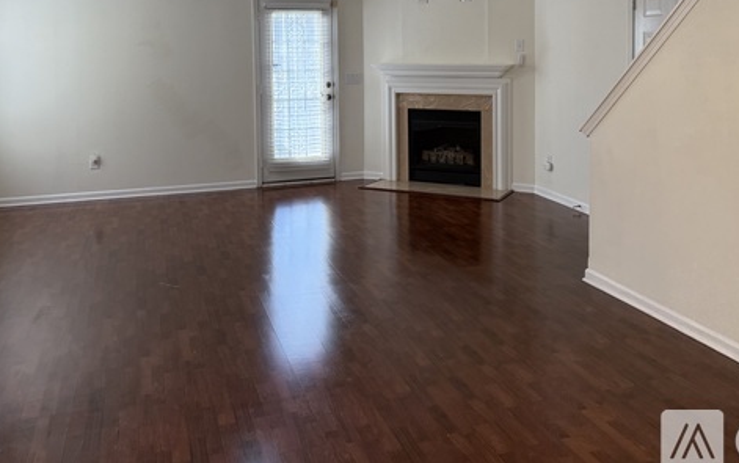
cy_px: 80
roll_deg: +0.8
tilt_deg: -2.4
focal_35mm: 36
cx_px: 391
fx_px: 725
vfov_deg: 34.1
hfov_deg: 53.9
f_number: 1.78
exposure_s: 1/330
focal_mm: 6.76
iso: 100
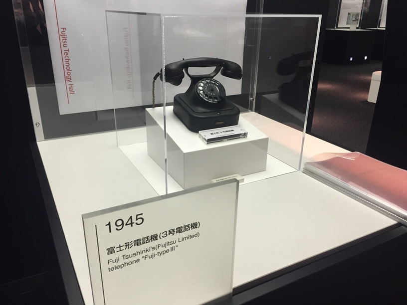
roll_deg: -1.1
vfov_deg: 48.2
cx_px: 204
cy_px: 152
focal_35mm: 29
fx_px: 341
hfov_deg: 61.7
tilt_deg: -21.9
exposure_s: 1/33
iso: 64
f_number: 2.2
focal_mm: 4.15
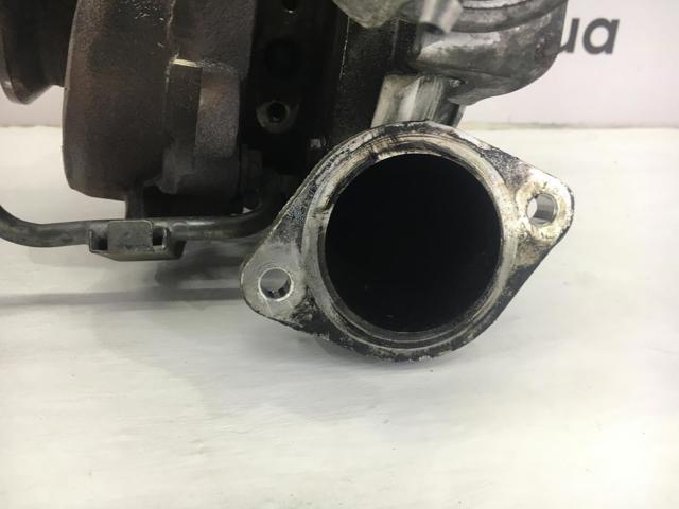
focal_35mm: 29
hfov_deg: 61.7
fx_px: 569
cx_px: 340
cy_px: 254
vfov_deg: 48.2
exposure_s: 1/33
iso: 25
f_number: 2.2
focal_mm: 4.15
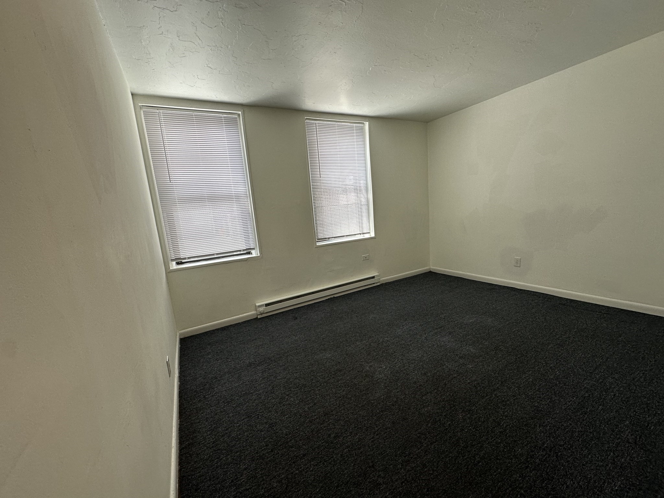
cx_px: 332
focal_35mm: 14
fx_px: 269
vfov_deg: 85.7
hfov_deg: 102.1
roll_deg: +4.9
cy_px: 249
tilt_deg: -9.3
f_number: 2.2
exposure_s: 1/120
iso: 100
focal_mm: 2.22
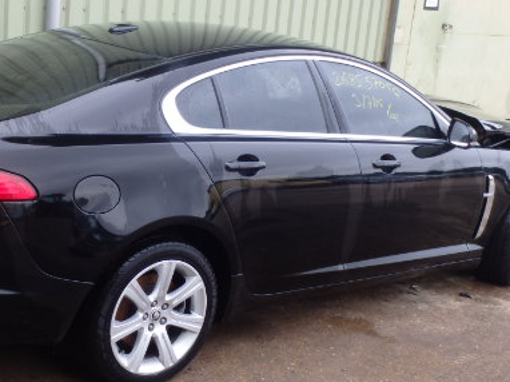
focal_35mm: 57
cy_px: 163
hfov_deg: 33.6
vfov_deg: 25.6
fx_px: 839
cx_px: 183
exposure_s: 1/80
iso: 160
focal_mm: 6.1
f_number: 4.4
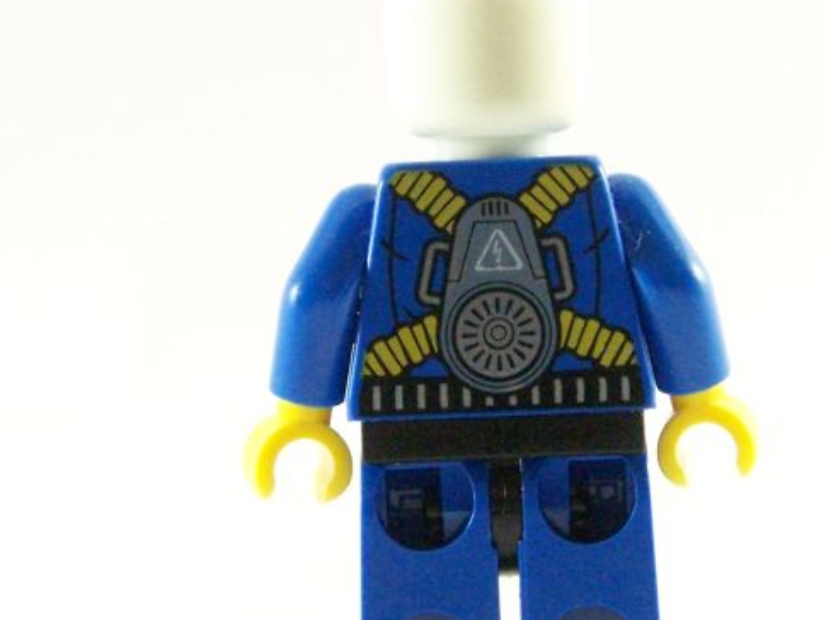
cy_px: 315
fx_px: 5895
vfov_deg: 6.0
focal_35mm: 247
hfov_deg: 8.0
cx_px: 509
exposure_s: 1/60
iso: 400
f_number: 3.6
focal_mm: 19.4
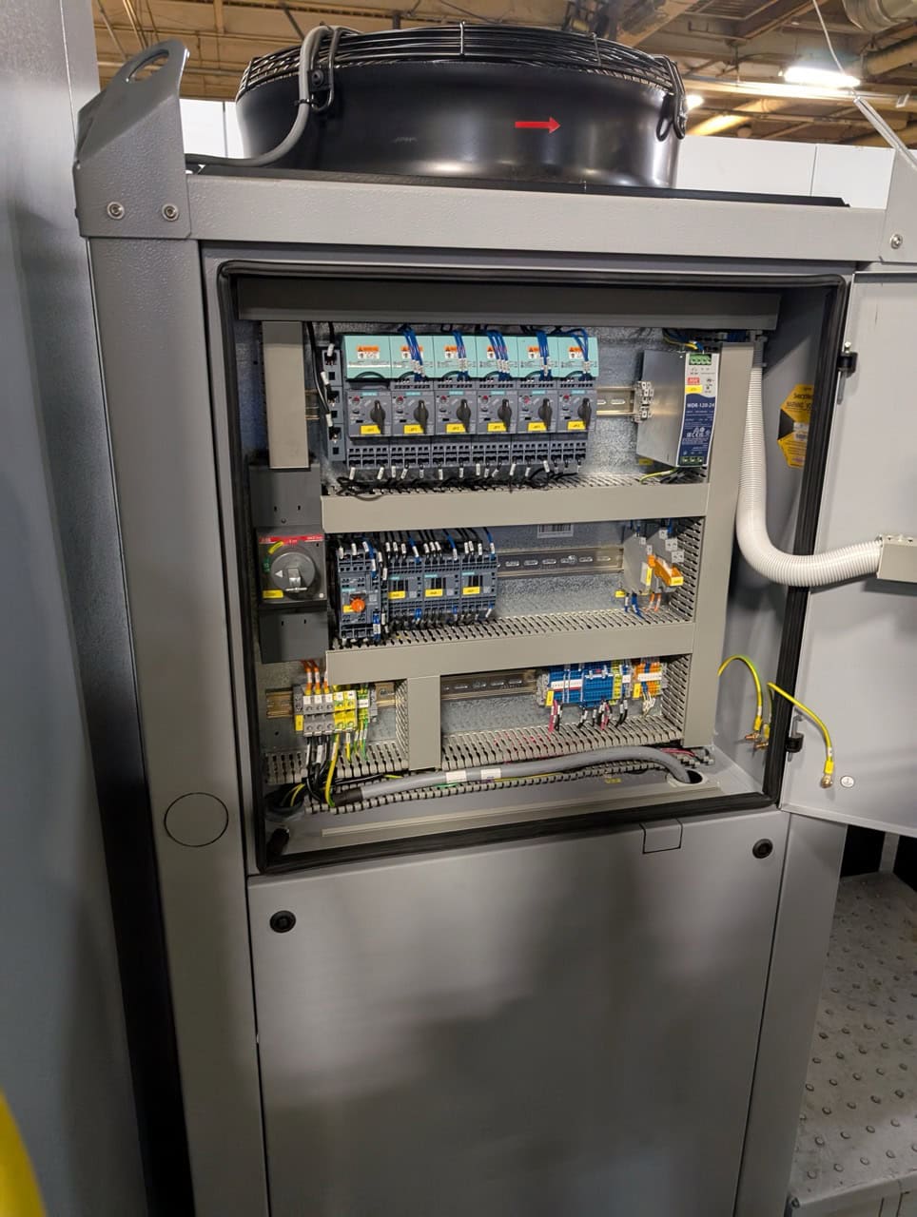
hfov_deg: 56.9
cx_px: 458
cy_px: 608
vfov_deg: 71.5
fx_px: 845
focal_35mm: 24
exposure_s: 1/127
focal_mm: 6.9
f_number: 1.7
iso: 1035
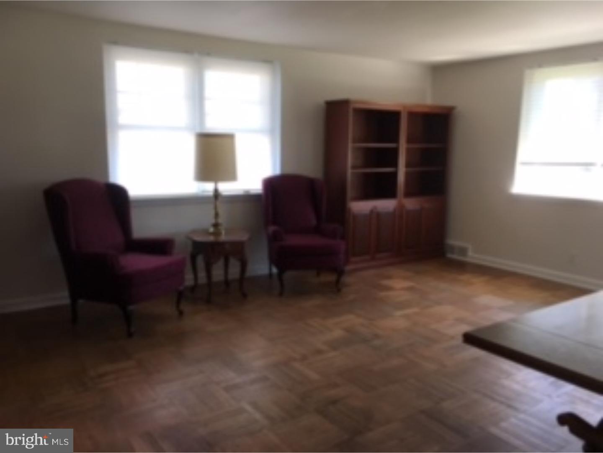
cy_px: 226
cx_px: 302
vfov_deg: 48.2
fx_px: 505
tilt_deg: -8.7
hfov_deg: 61.7
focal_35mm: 29
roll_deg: -1.7
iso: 25
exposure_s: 1/30
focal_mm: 4.15
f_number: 2.2
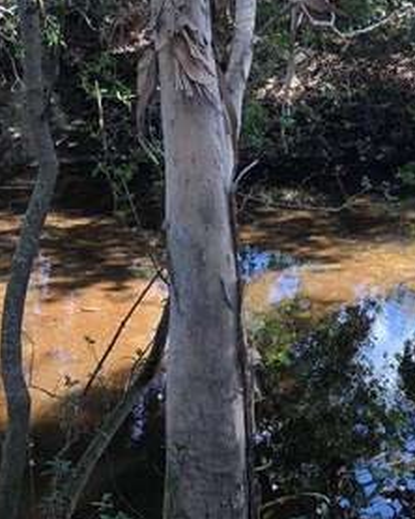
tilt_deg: -17.7
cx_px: 393
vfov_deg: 31.9
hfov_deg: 24.8
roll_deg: -3.9
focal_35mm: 59
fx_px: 907
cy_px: 226
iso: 50
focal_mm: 3.99
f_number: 1.8
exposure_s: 1/120
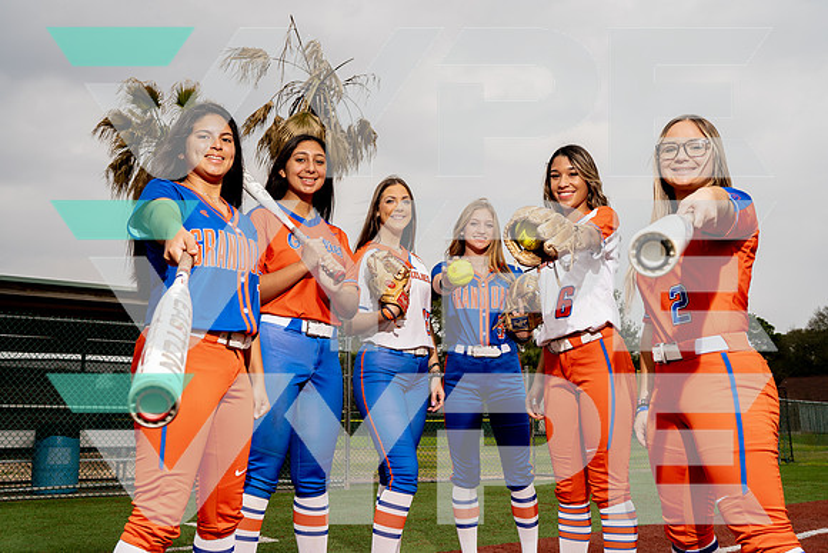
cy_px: 276
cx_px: 414
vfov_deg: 37.9
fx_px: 805
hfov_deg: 54.4
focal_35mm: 35
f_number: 8
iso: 125
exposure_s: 1/250
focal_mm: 35
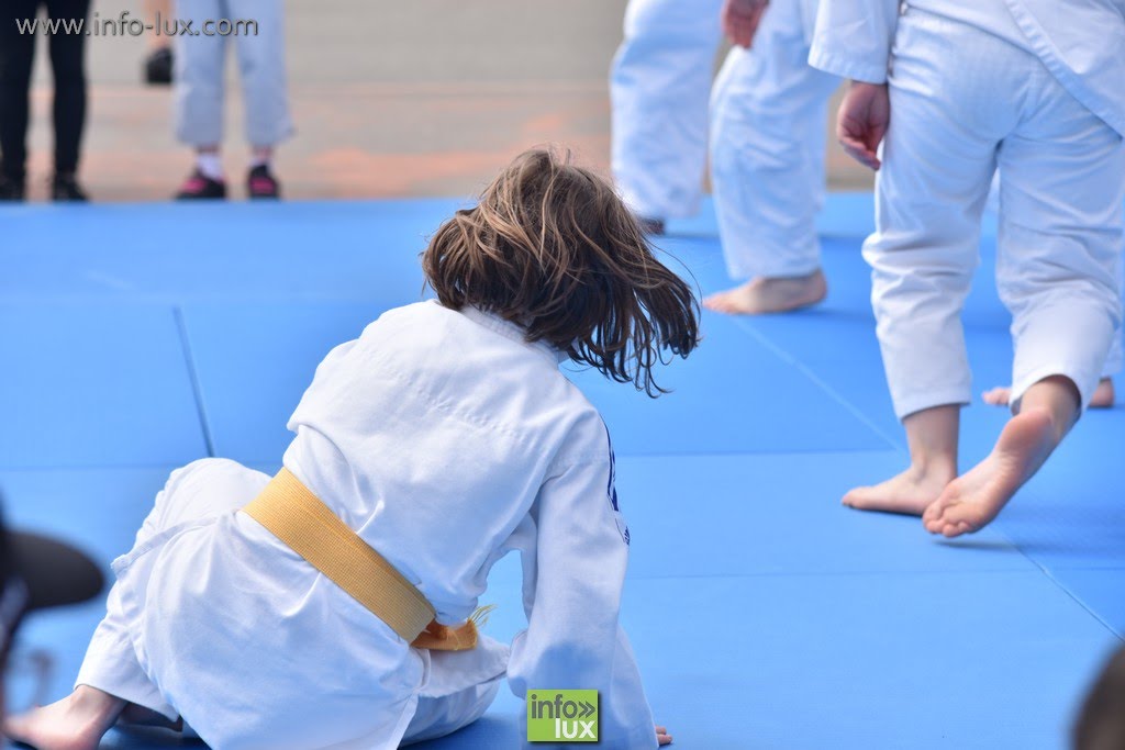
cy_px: 375
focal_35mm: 147
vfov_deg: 9.3
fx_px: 4594
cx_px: 562
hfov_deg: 14.0
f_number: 4.5
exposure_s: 1/500
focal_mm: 98
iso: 100
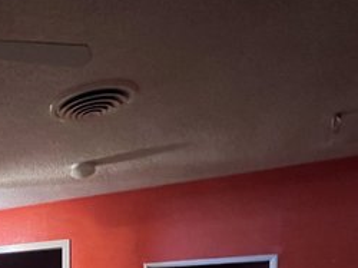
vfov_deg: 29.9
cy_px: 334
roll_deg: +2.3
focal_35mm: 40
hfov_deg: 35.1
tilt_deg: -2.9
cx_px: -89
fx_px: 413
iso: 1000
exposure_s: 1/40
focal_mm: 1.57
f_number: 1.8
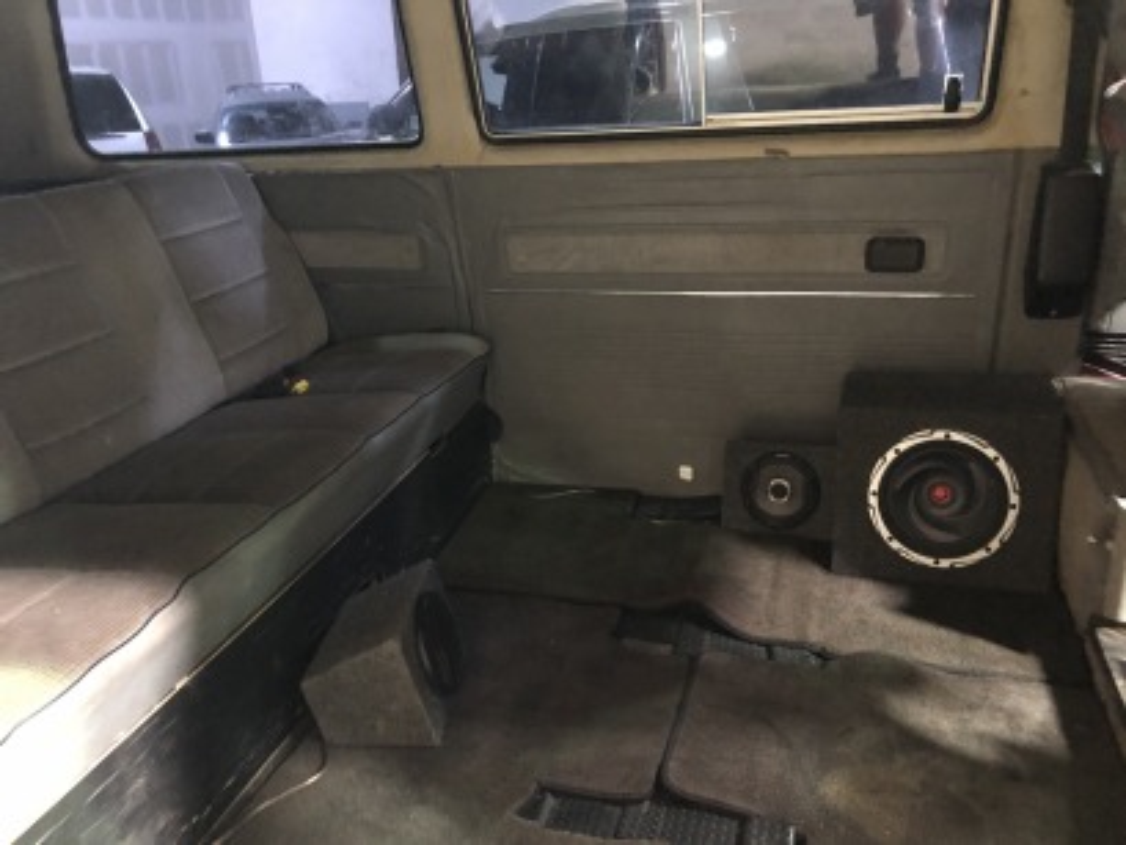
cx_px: 563
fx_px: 911
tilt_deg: -20.1
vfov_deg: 49.8
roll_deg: +2.1
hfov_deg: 63.4
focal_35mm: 28
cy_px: 422
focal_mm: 3.99
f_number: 1.8
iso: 320
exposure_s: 1/4
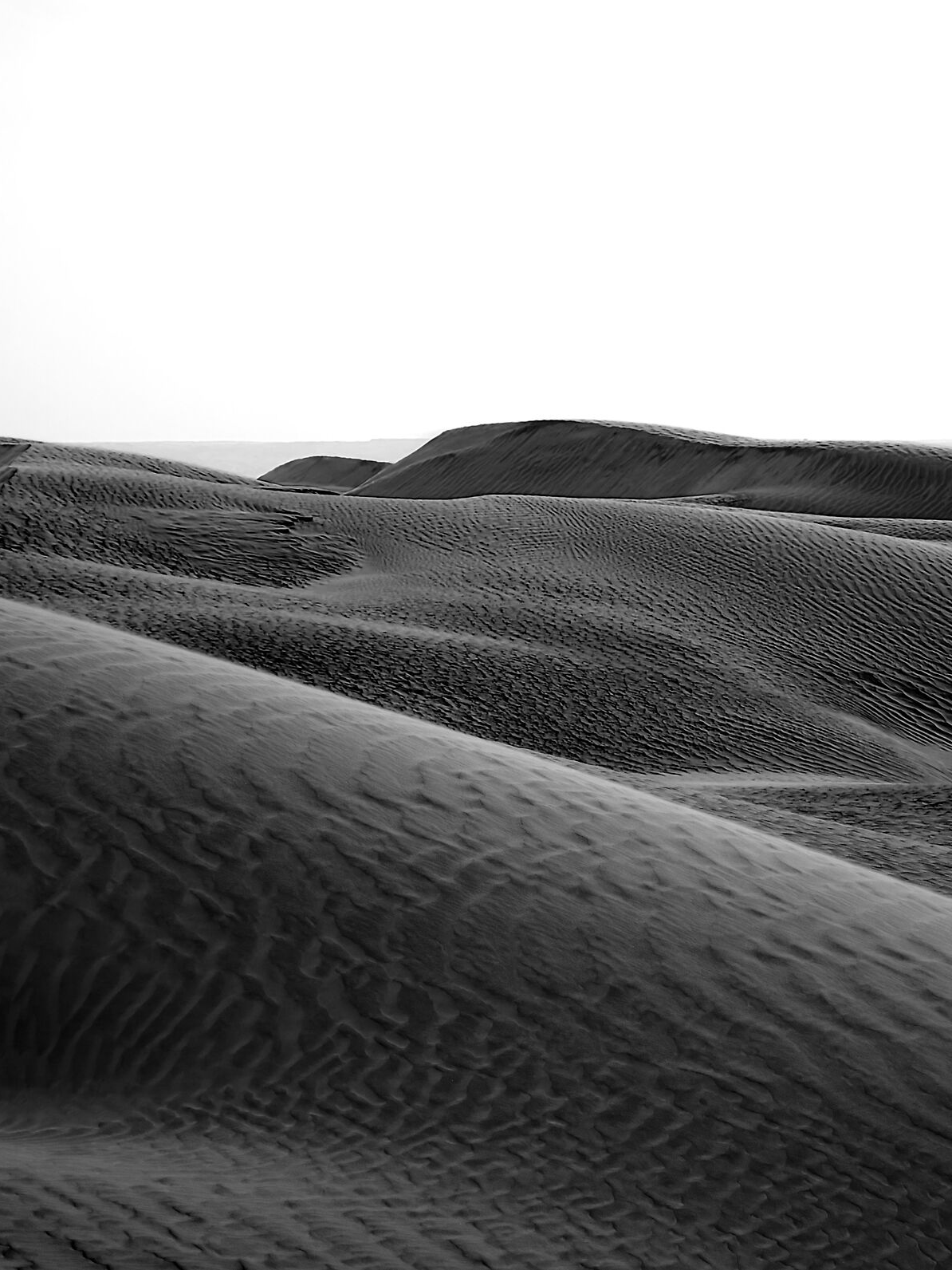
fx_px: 6380
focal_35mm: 174
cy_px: 632
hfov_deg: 8.5
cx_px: 588
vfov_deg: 11.4
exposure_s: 1/1000
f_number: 5.3
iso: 100
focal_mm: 80
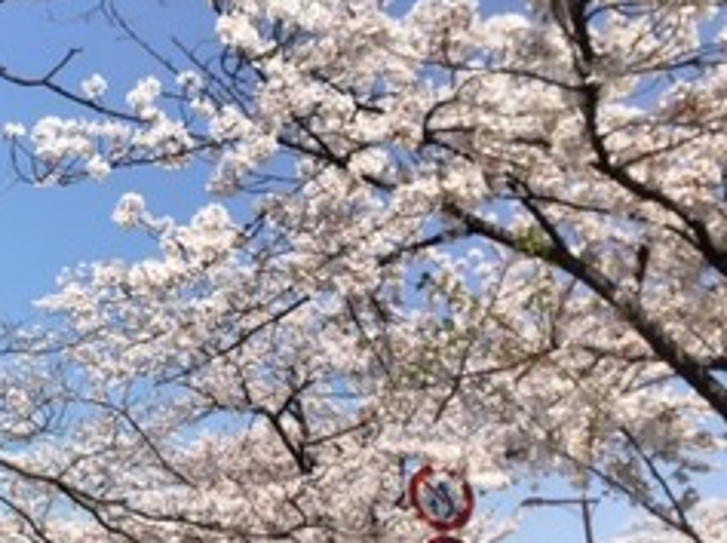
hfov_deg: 30.9
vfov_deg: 24.5
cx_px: 43
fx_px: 1237
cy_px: 414
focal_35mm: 59
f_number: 2.4
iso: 25
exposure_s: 1/1294
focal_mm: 3.3
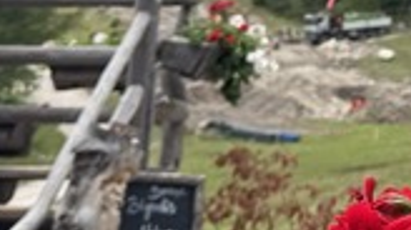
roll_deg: +0.3
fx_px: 1775
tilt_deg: +12.7
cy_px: -265
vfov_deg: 7.1
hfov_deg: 12.3
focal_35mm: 163
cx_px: 679
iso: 80
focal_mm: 6.76
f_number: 1.78
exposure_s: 1/773
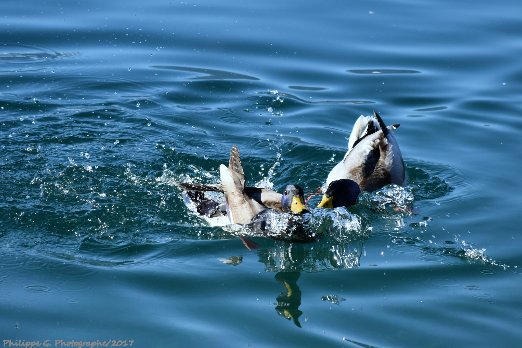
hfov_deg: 6.9
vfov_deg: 4.6
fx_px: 4349
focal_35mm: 300
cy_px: 174
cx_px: 261
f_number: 5.6
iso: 200
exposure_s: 1/500
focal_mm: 200
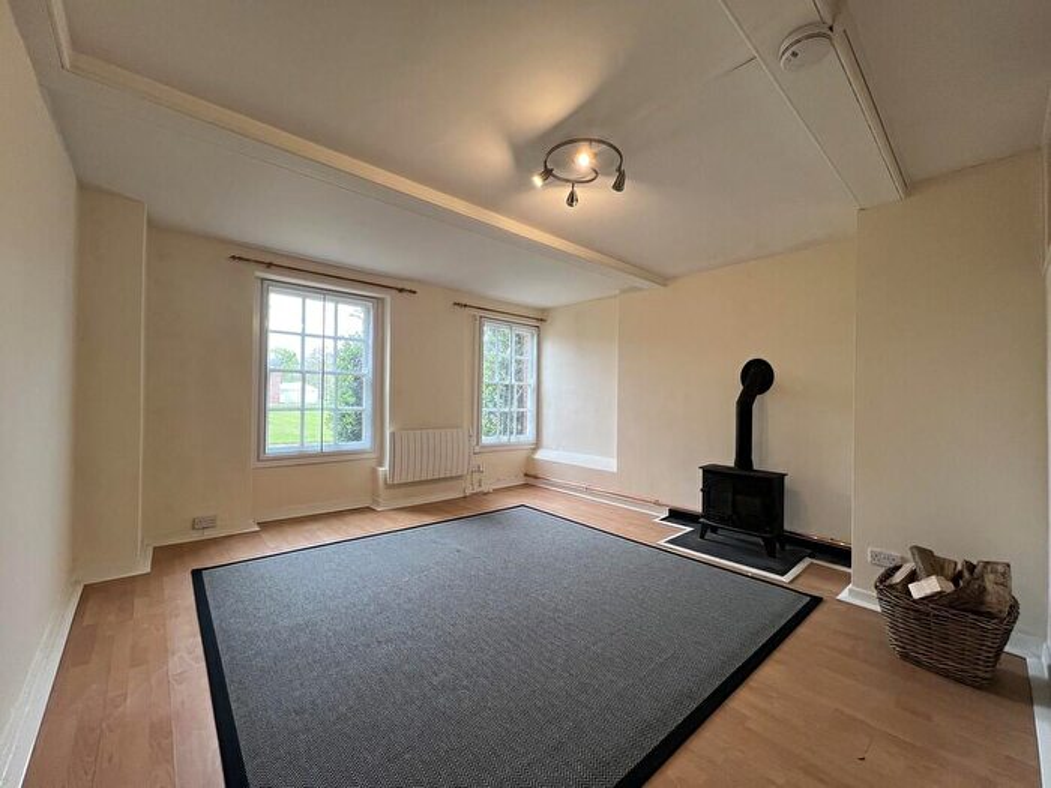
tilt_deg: -0.4
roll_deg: -0.5
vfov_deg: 89.9
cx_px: 526
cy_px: 394
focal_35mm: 13
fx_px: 395
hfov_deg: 106.2
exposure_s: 1/100
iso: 80
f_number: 1.8
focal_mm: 1.57
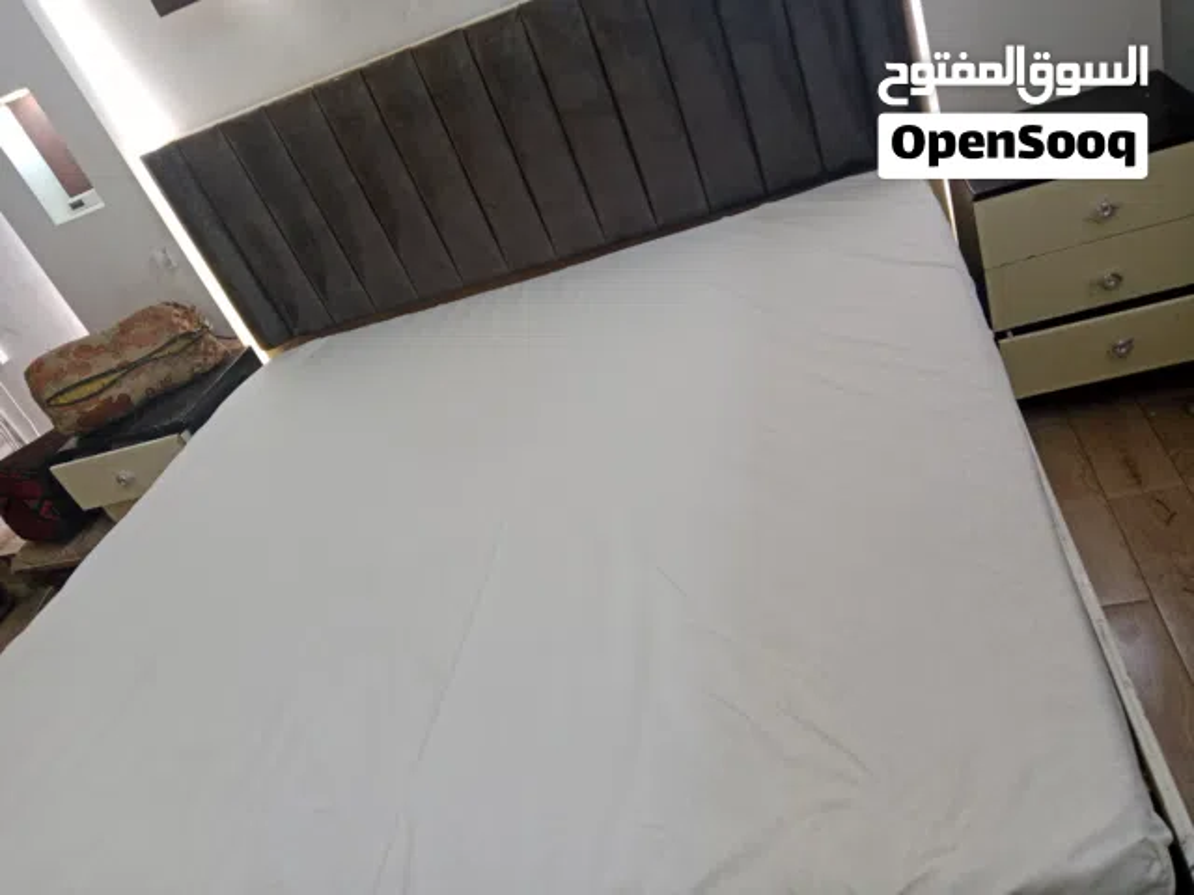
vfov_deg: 53.1
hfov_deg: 67.3
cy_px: 448
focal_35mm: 26
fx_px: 897
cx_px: 597
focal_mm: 4.05
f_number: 1.8
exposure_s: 1/50
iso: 592
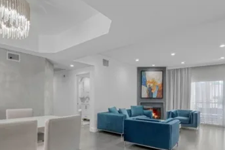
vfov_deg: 58.2
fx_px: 131
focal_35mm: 21
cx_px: 102
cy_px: 100
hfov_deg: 81.0
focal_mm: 10
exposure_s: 1/30
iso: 3200
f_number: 11
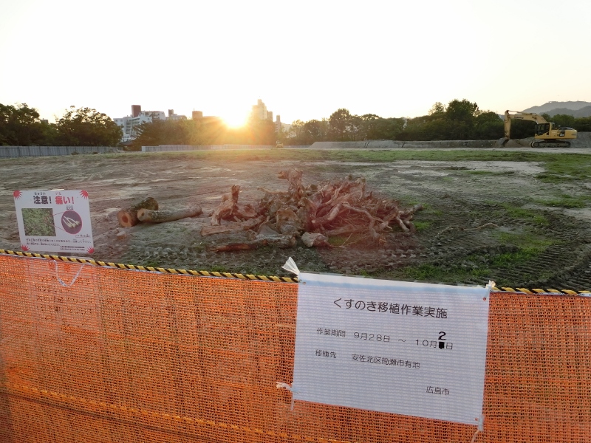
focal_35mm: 24
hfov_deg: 71.6
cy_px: 222
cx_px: 296
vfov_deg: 56.8
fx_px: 410
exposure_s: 1/320
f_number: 3
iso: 80
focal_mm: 4.24
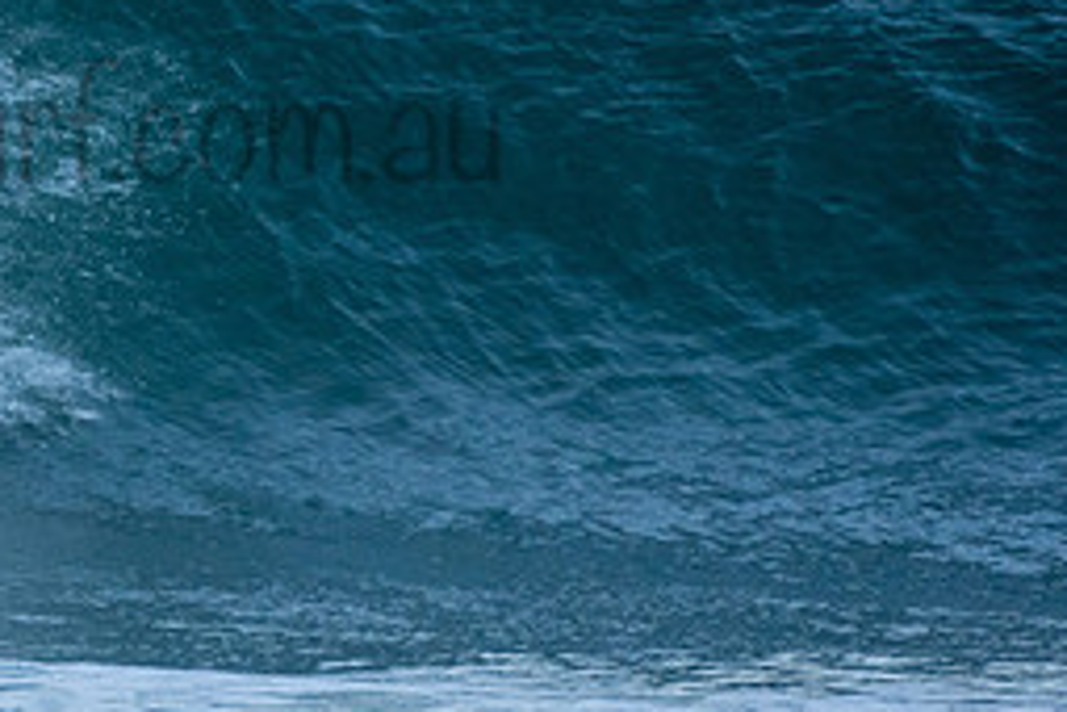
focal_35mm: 1705
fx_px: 50530
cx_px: 59
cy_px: 86
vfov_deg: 0.8
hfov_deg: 1.2
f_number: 5.6
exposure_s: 1/1250
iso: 1400
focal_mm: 500
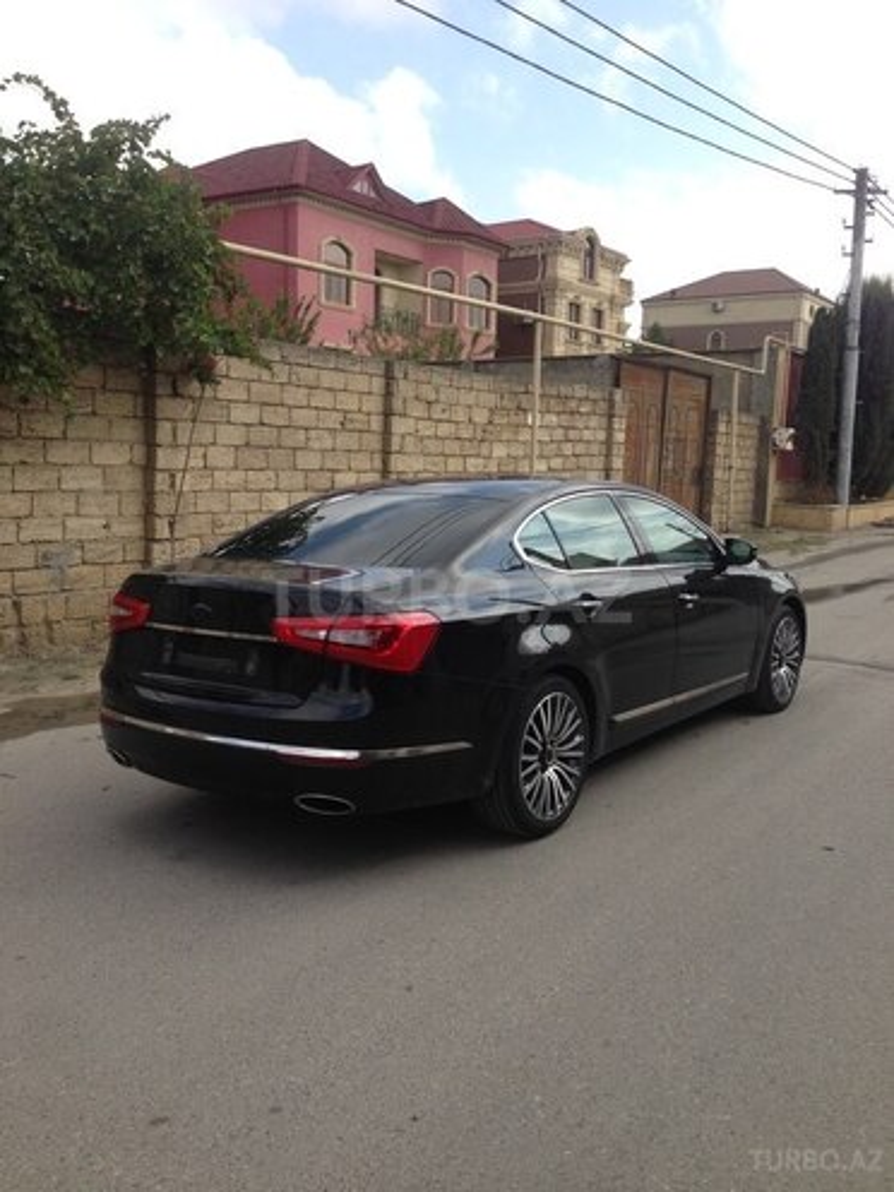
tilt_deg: -1.2
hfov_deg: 42.9
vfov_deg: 55.4
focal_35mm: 33
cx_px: 447
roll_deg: -1.6
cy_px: 596
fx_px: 1136
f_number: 2.4
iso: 50
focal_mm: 4.12
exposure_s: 1/874
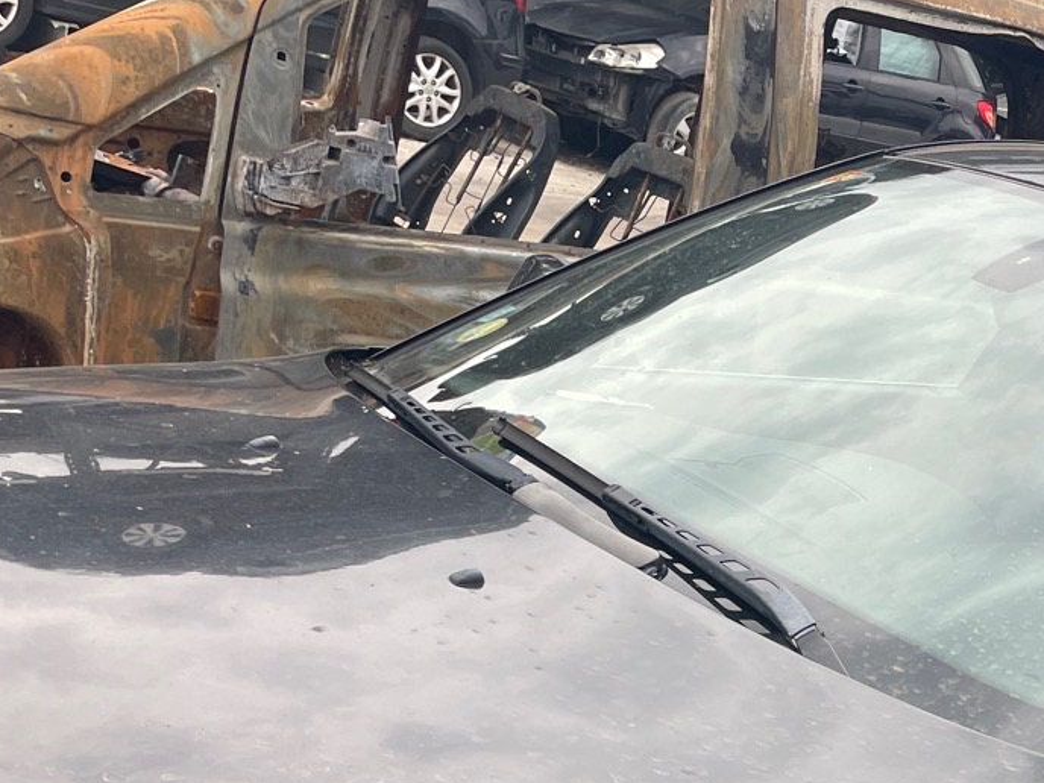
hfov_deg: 26.6
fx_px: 2051
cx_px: 1111
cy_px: 915
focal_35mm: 68
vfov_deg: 20.4
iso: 40
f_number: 1.6
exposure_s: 1/121
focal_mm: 4.2
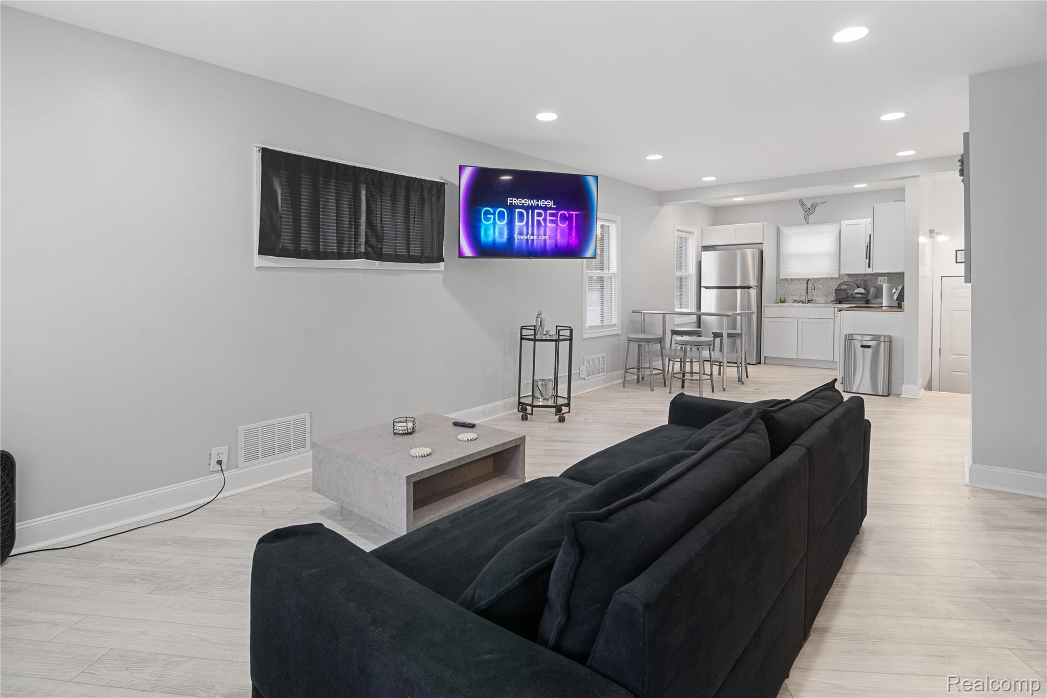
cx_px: 524
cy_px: 349
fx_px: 785
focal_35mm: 27
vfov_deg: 47.9
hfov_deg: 67.4
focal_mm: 27
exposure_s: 1/3
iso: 320
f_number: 9
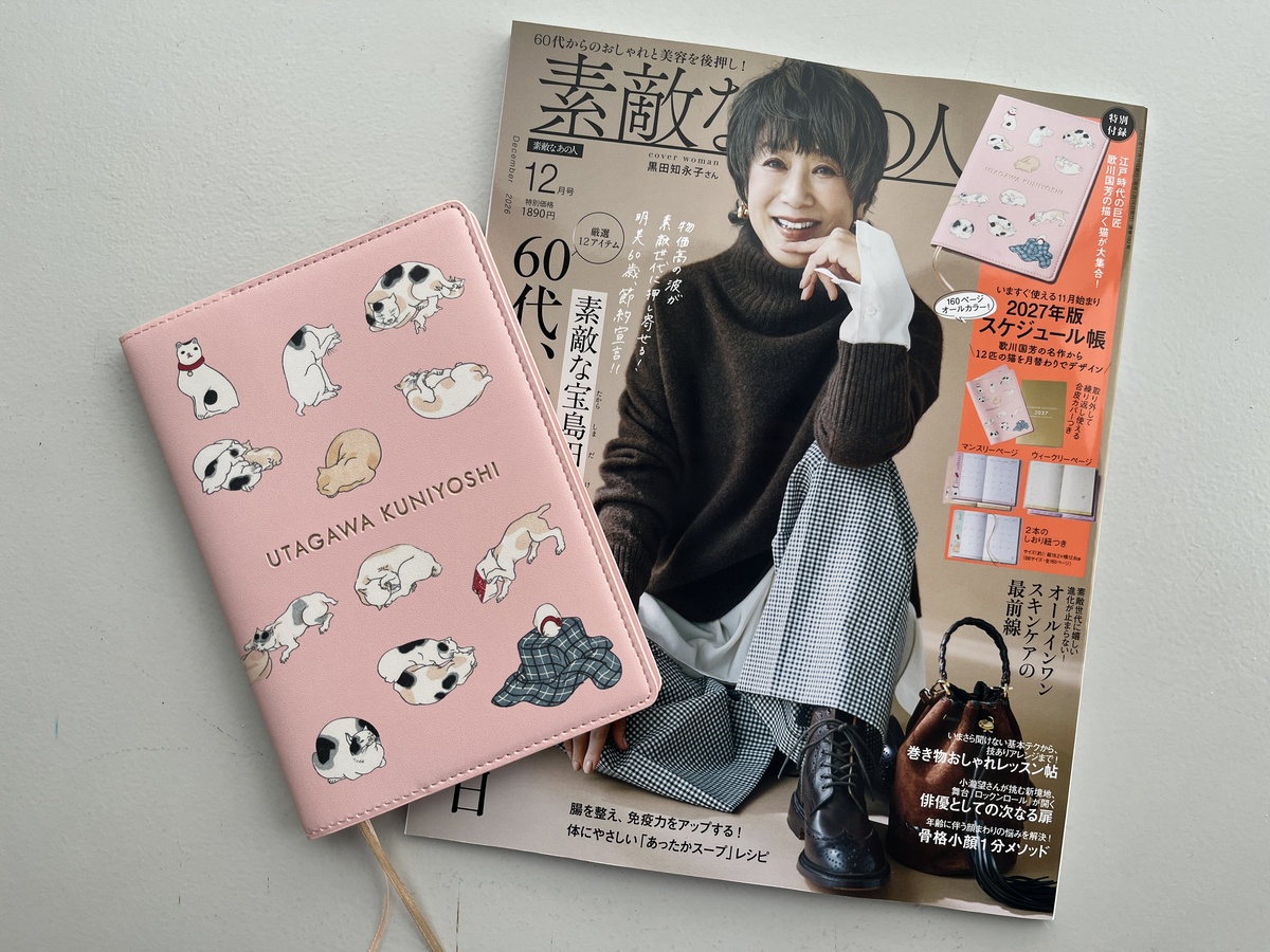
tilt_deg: -89.0
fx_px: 954
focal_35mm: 26
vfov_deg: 53.1
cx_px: 635
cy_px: 476
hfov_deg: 67.3
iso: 40
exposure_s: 1/174
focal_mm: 5.1
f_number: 1.6
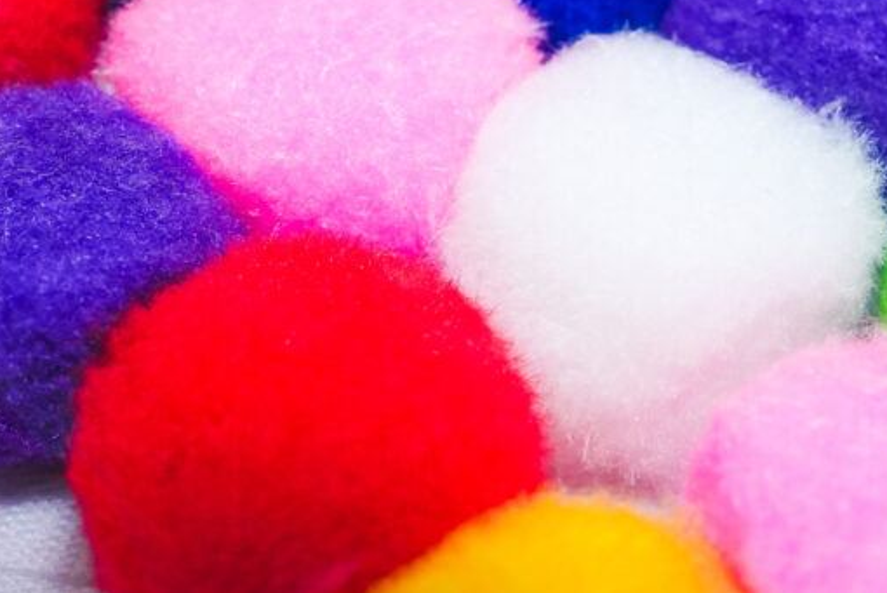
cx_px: 543
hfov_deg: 21.2
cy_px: 190
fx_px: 2367
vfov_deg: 14.3
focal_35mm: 96
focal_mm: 70
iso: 3200
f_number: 10
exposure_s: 1/200
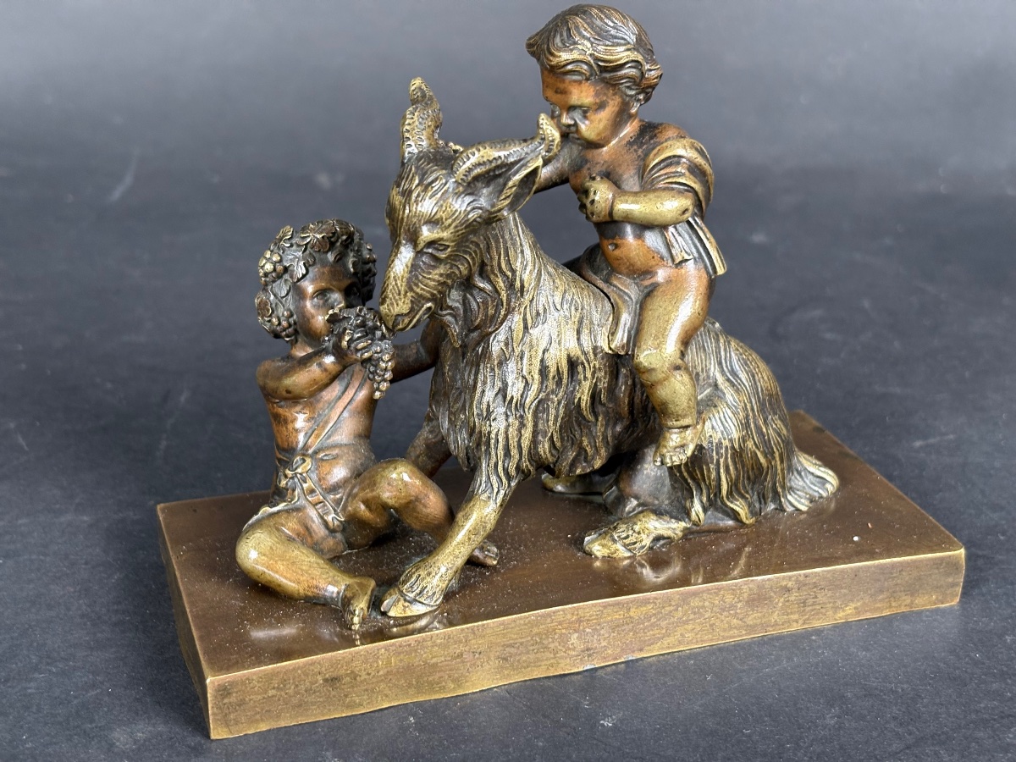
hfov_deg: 36.8
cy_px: 381
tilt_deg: -23.8
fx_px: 1526
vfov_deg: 28.0
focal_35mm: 52
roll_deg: +0.0
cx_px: 508
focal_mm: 5.96
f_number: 1.6
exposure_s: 1/60
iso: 125
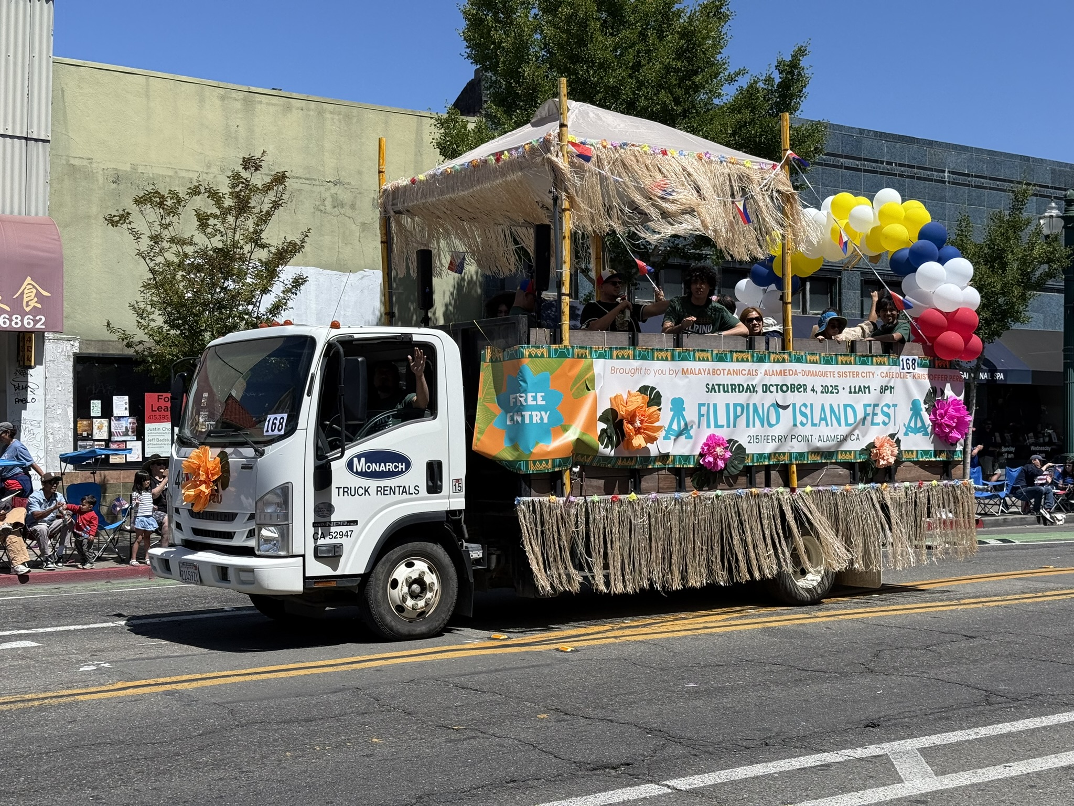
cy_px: 403
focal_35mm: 48
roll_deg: +0.8
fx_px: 1489
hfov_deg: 39.7
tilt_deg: +0.7
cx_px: 537
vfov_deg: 30.3
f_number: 1.78
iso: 64
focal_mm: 6.76
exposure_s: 1/5587
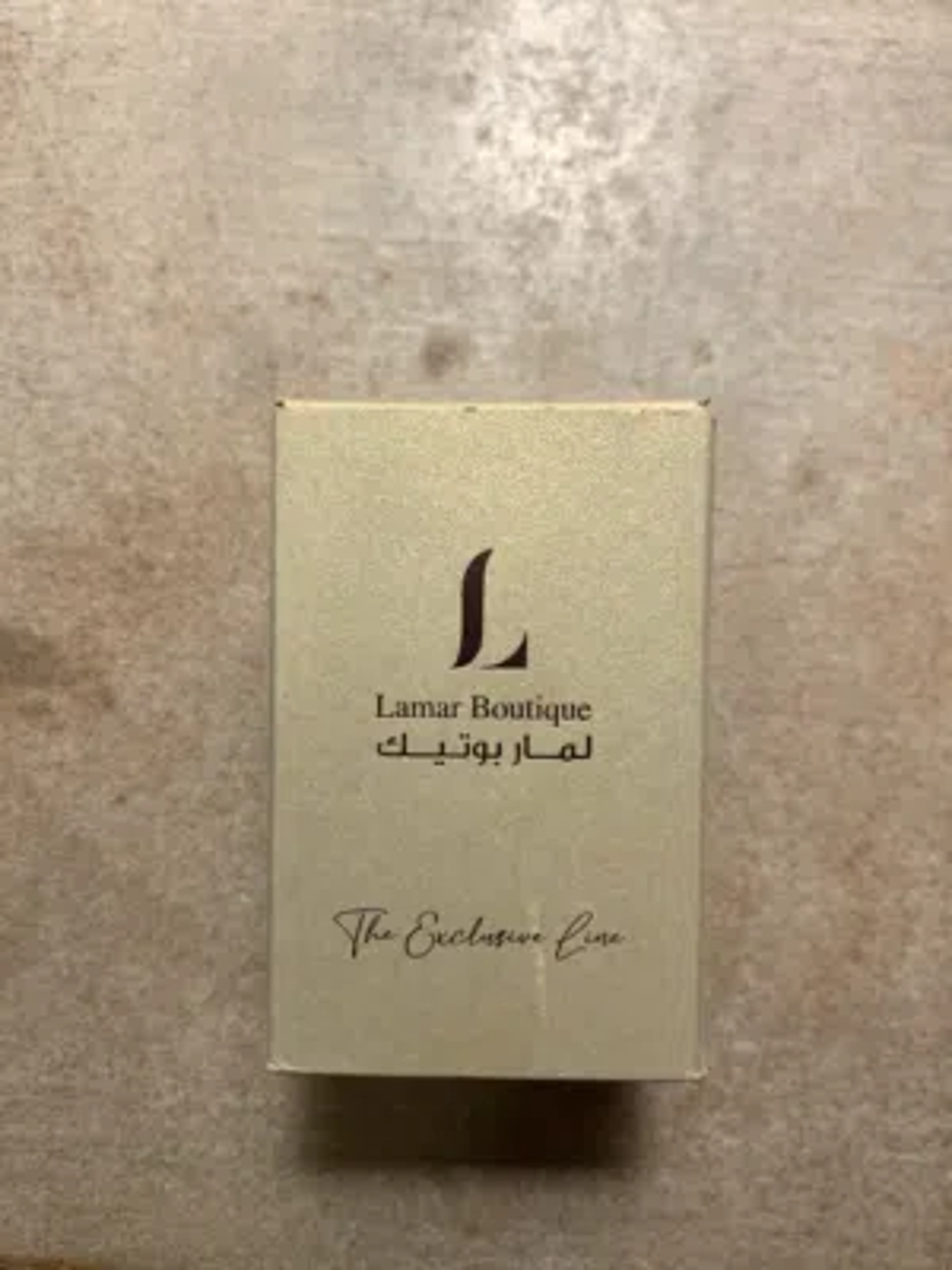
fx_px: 953
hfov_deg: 53.1
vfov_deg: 67.3
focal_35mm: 26
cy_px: 635
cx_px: 476
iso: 80
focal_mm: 4.25
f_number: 1.8
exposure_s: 1/100
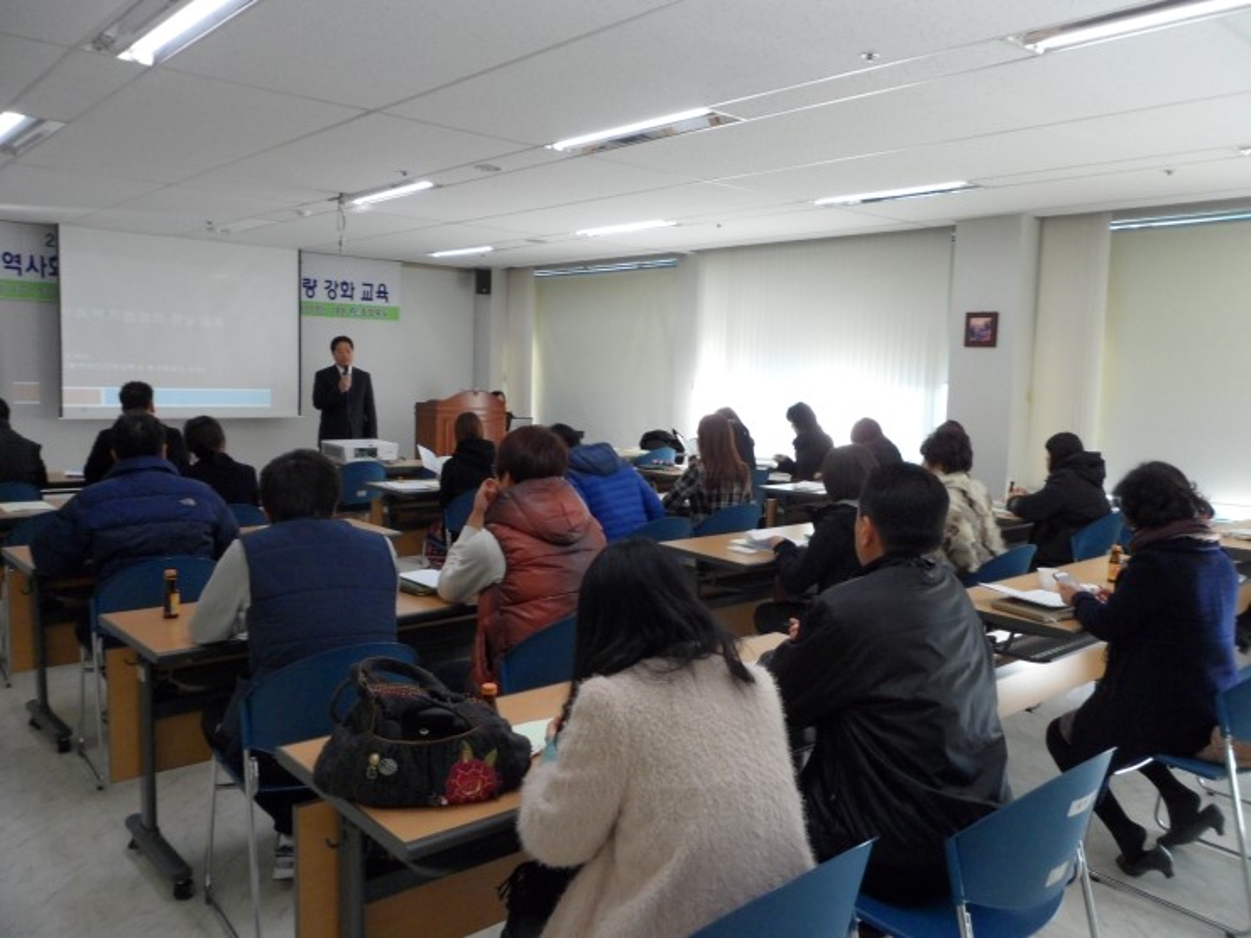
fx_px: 976
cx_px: 626
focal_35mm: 27
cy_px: 469
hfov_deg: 65.3
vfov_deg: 51.4
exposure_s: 1/30
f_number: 3.5
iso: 200
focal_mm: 4.9
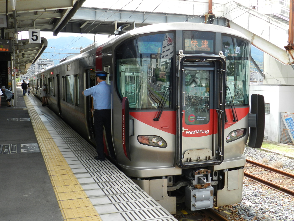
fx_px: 323
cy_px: 110
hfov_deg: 49.0
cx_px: 147
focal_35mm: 38
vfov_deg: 37.7
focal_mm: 6.7
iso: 160
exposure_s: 1/320
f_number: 4
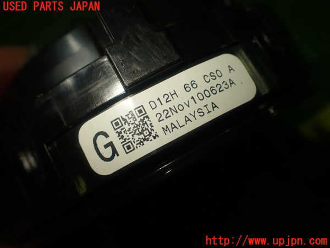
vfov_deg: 46.8
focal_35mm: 30
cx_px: 165
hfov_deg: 60.0
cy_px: 124
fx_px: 286
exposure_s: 1/200
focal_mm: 5.4
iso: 100
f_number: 2.3
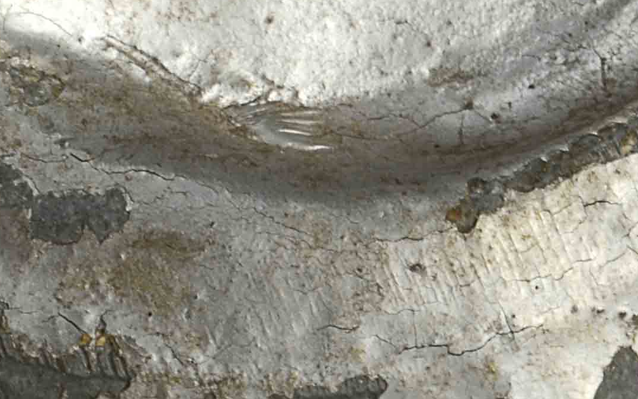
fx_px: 5825
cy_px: -311
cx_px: 569
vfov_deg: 3.9
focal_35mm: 335
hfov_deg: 6.3
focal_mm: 48
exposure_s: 1/80
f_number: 18
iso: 100
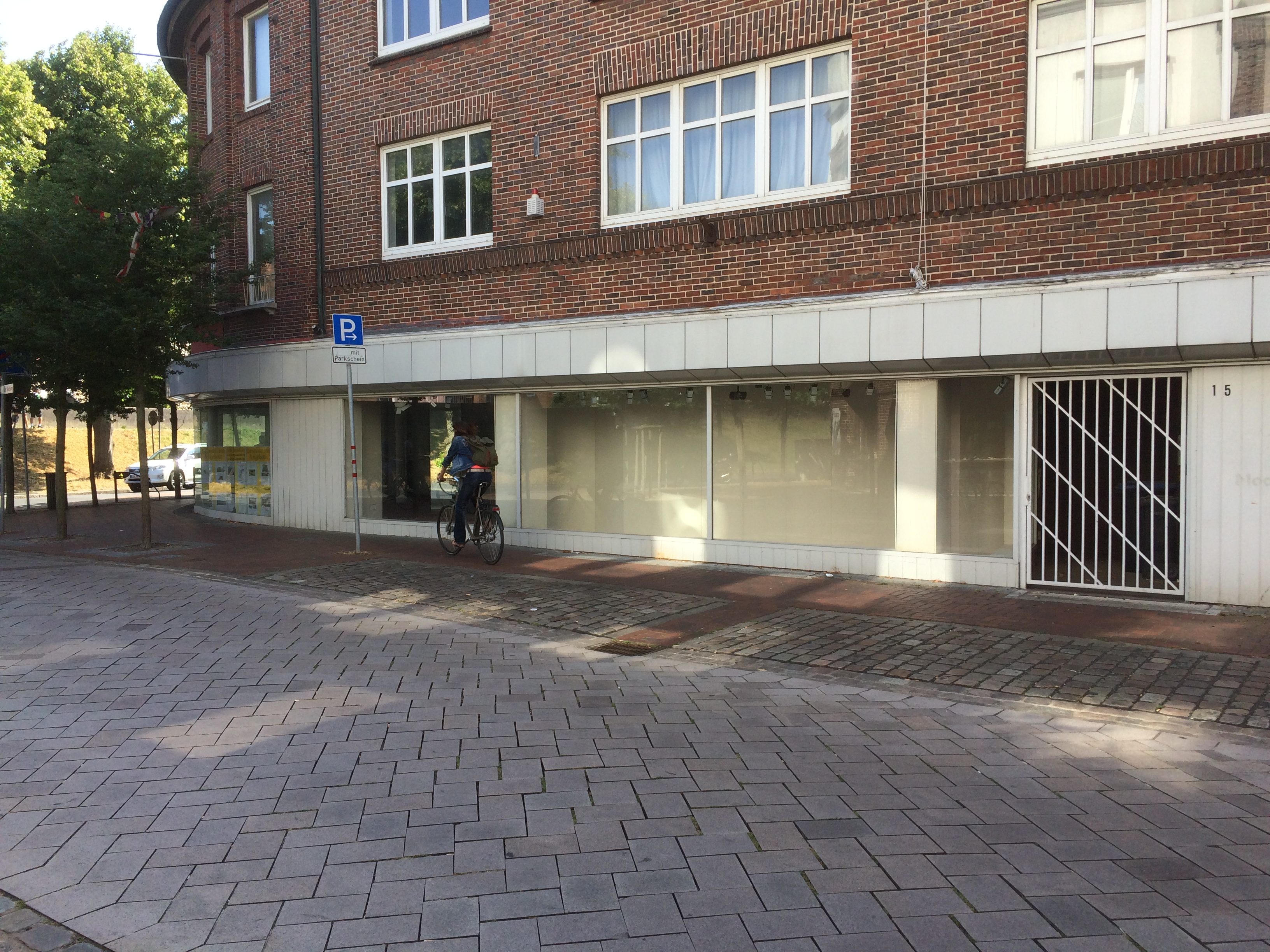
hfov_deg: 61.7
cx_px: 635
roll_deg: +0.9
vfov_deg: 48.2
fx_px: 1064
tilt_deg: -3.4
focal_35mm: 29
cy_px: 476
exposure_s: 1/547
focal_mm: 4.15
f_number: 2.2
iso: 32
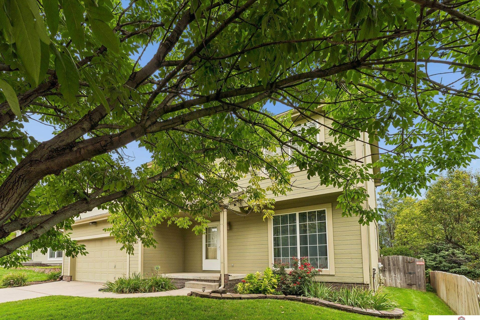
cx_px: 237
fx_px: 200
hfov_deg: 100.4
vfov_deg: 77.3
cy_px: 161
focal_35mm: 15
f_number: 8
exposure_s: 1/160
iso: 200
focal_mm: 14
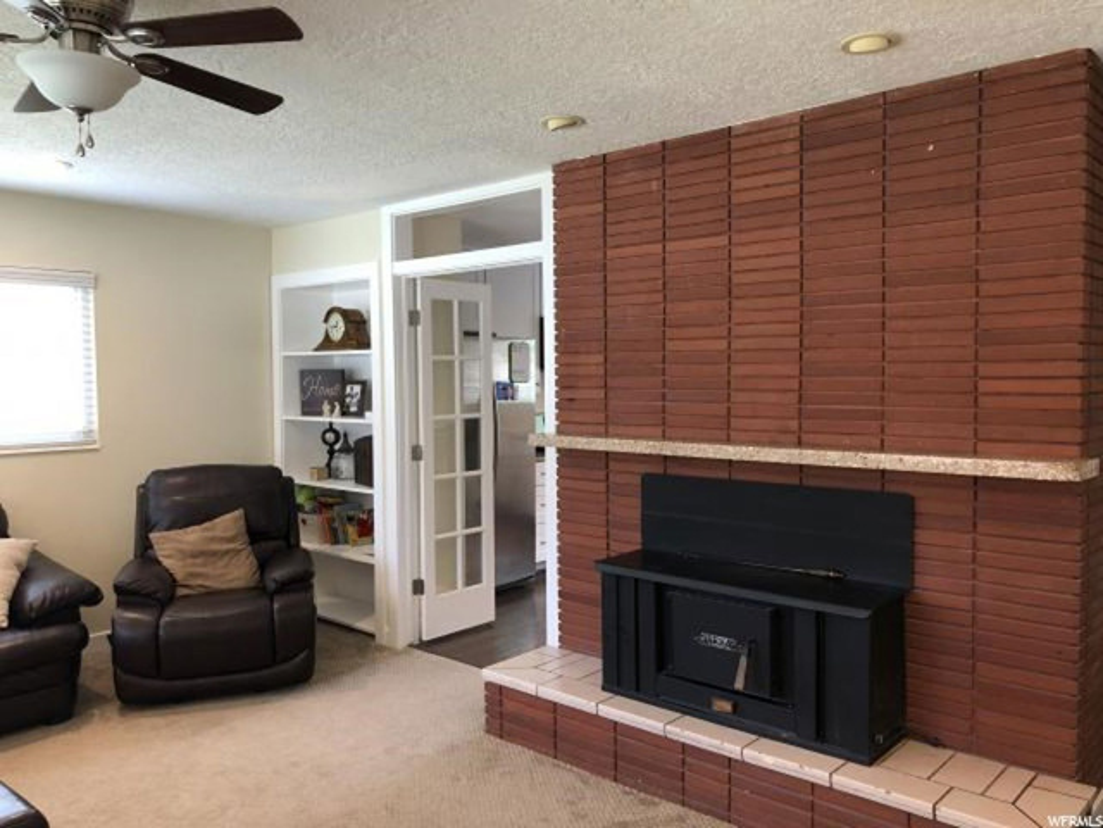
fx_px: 892
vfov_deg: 49.7
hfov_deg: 63.4
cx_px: 552
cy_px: 414
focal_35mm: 28
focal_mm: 4
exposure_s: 1/24
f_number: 1.8
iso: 40
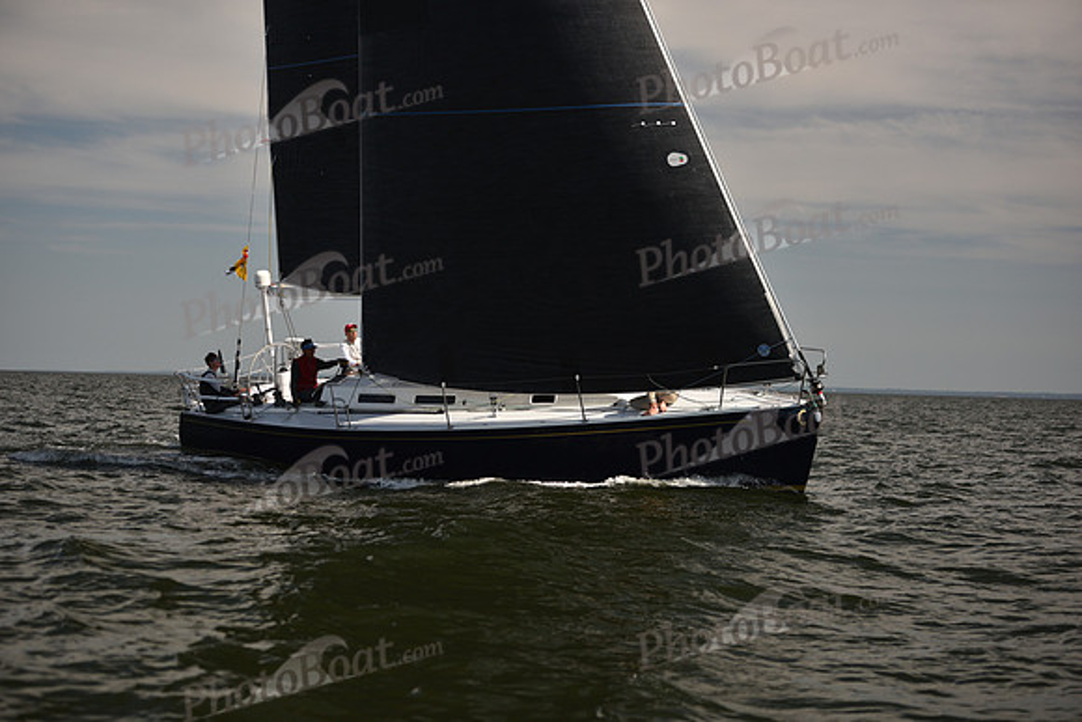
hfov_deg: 28.8
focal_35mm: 70
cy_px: 361
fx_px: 2104
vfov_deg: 19.5
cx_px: 541
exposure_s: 1/3200
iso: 250
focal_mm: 70
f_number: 2.8
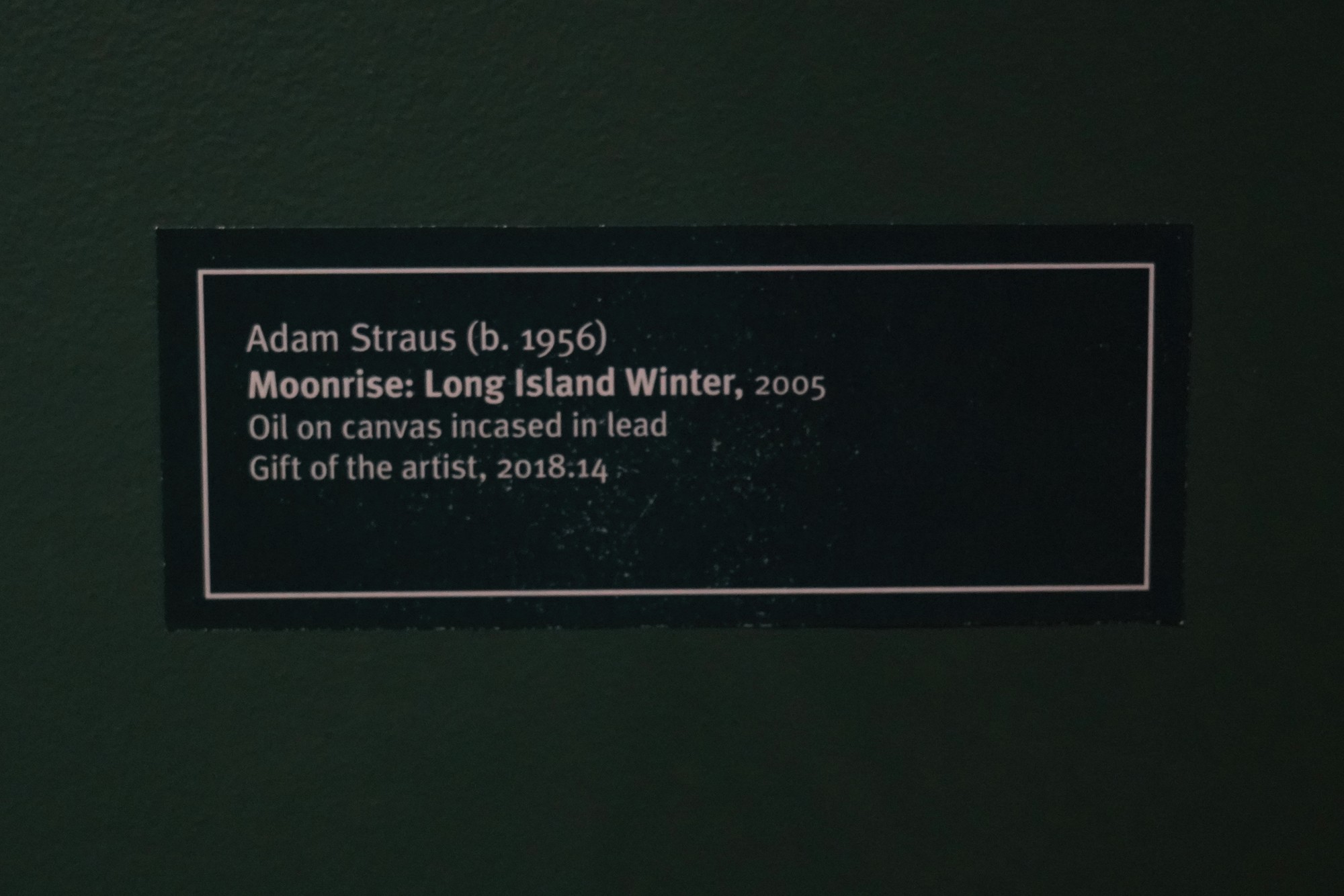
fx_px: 2203
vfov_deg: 23.0
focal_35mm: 59
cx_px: 672
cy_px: 448
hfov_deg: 33.9
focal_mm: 59
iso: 6400
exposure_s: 1/100
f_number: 5.6
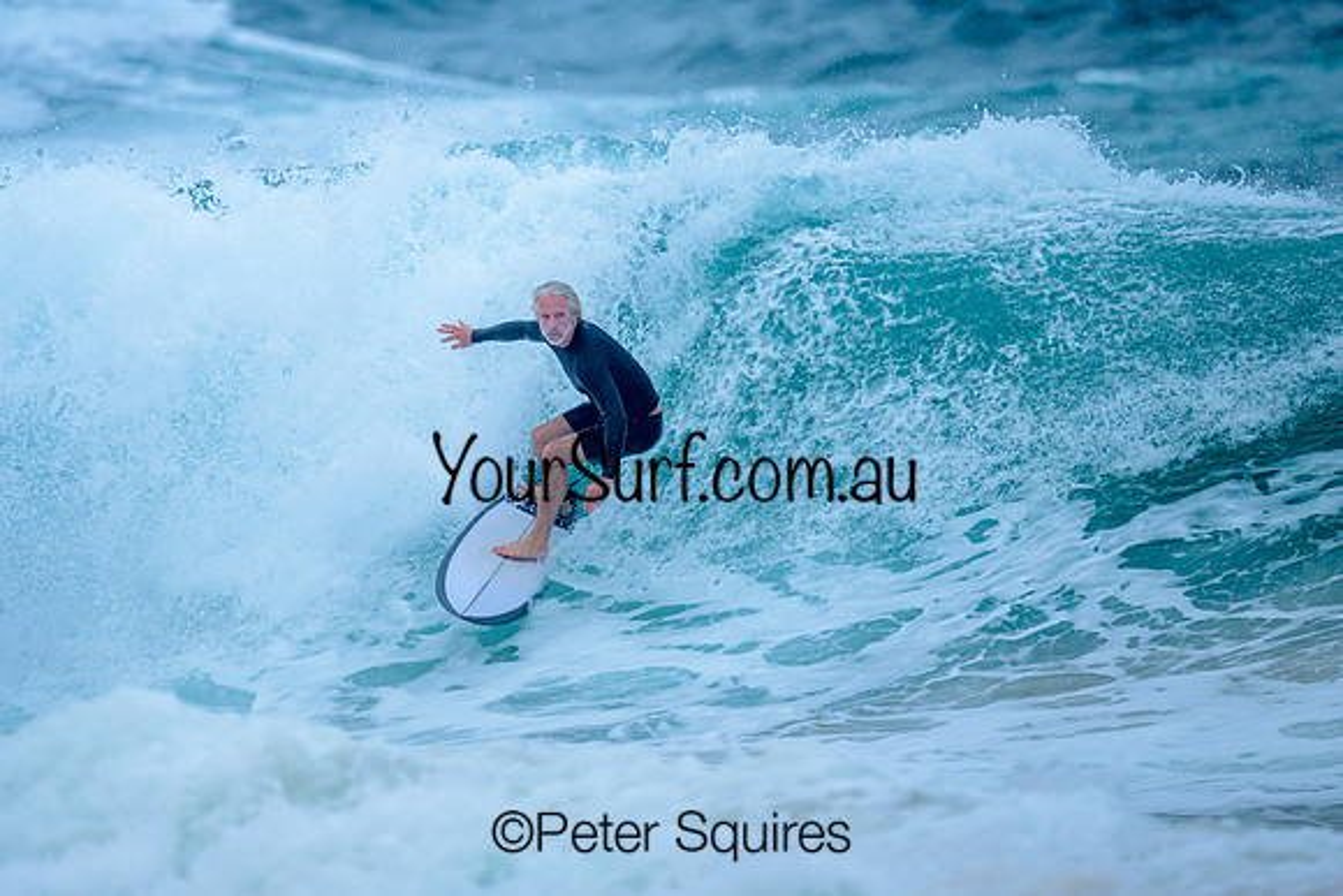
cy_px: 338
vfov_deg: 1.3
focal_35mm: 1100
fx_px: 41044
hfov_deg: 1.9
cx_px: 535
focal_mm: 800
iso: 360
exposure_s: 1/2000
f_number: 6.3
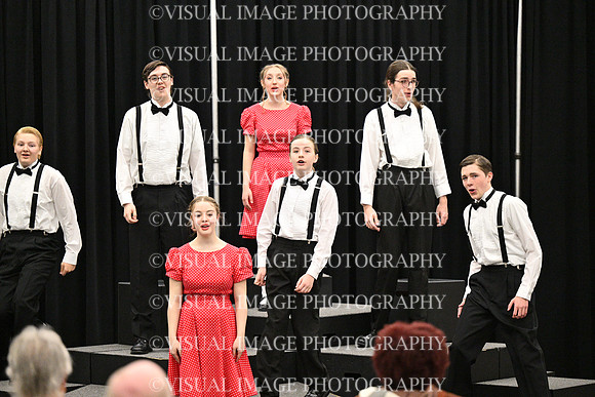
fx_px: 2149
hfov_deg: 15.8
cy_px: 198
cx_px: 298
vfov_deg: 10.6
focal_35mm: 130
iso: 6400
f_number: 2.8
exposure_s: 1/800
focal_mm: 130
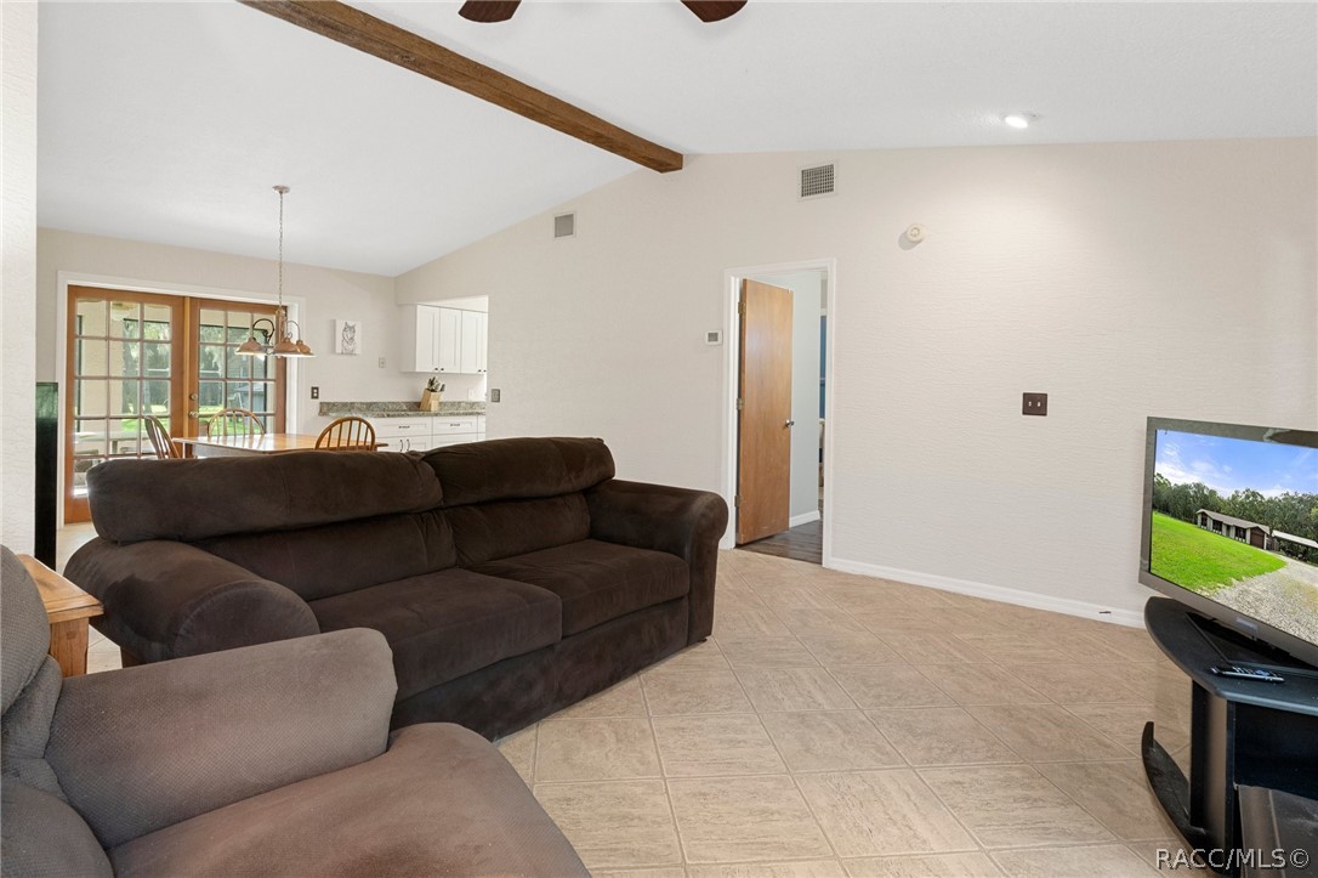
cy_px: 439
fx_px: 659
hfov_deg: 90.0
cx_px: 659
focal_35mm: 18
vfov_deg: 67.3
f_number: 9
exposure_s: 1/1.25
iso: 640
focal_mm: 12
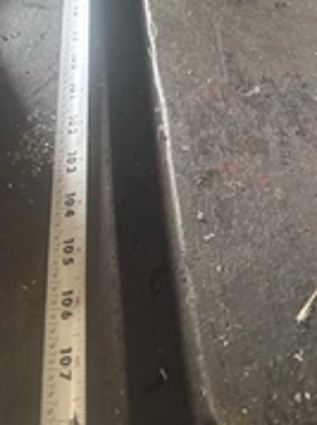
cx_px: 150
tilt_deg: -37.6
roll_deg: -3.4
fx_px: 661
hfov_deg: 27.0
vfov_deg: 32.8
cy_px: 2
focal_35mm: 54
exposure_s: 1/121
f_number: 1.78
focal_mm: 6.76
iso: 200
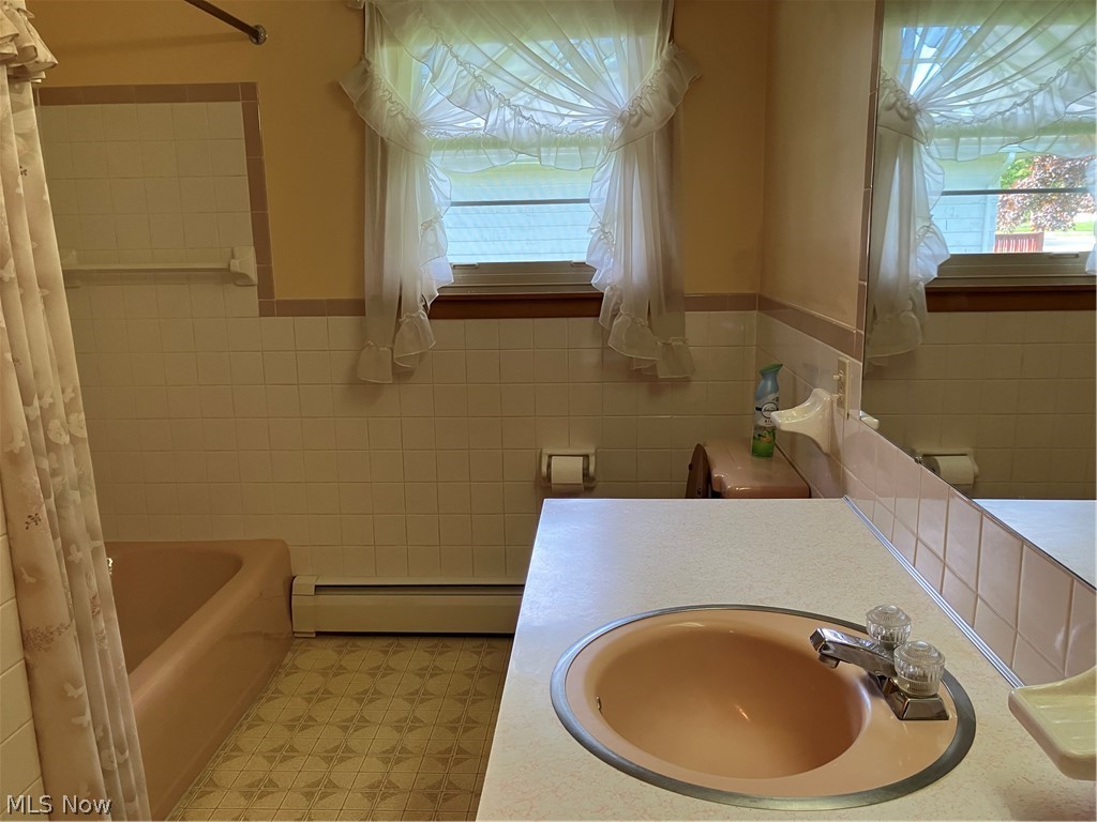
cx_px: 548
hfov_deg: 63.4
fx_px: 887
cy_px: 411
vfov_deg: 49.7
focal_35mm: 28
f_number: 1.8
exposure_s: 1/60
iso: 100
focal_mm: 3.99
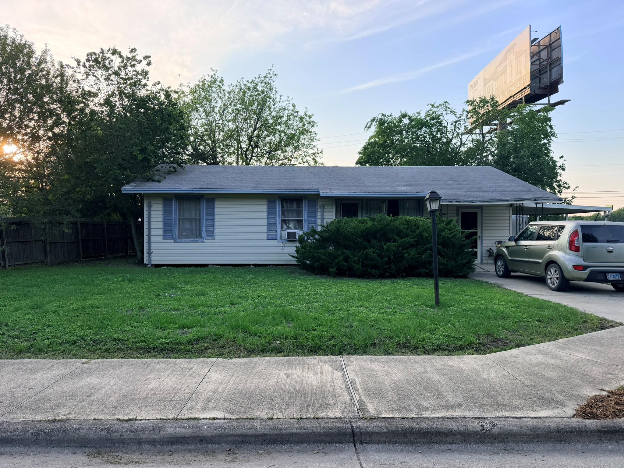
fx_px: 433
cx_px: 312
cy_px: 234
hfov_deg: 71.6
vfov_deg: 56.8
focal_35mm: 24
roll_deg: -0.8
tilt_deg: -0.8
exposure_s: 1/1211
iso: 100
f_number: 1.78
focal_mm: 6.76
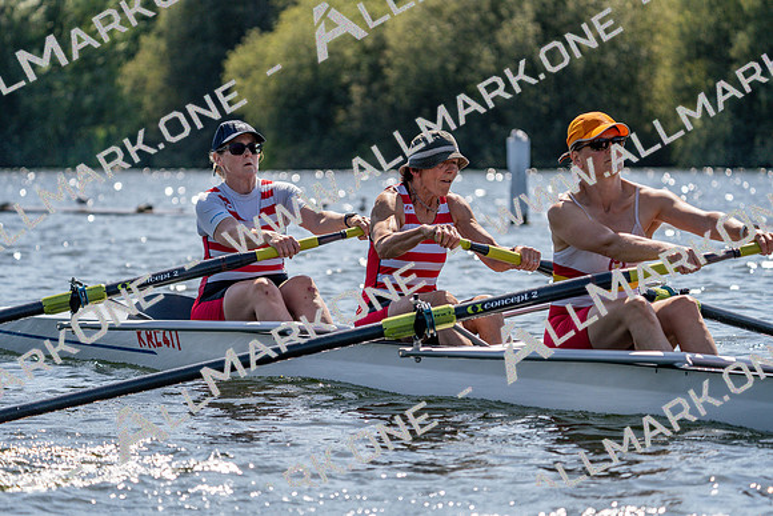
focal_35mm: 200
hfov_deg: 10.3
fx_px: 4295
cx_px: 386
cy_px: 258
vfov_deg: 6.9
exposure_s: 1/2000
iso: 250
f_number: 5.6
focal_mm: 200
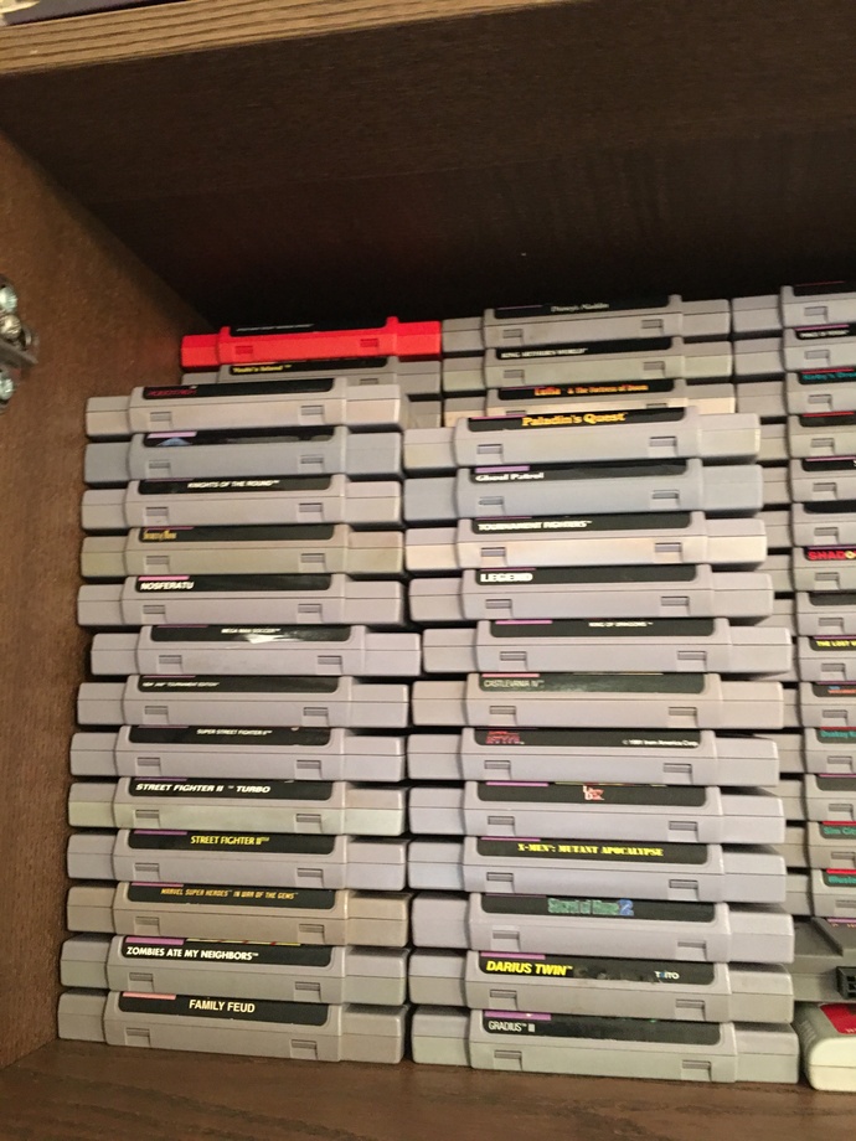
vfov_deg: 61.7
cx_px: 428
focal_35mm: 29
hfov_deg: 48.2
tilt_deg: +9.0
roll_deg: -0.5
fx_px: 956
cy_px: 570
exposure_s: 1/4
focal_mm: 4.15
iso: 125
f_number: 2.2
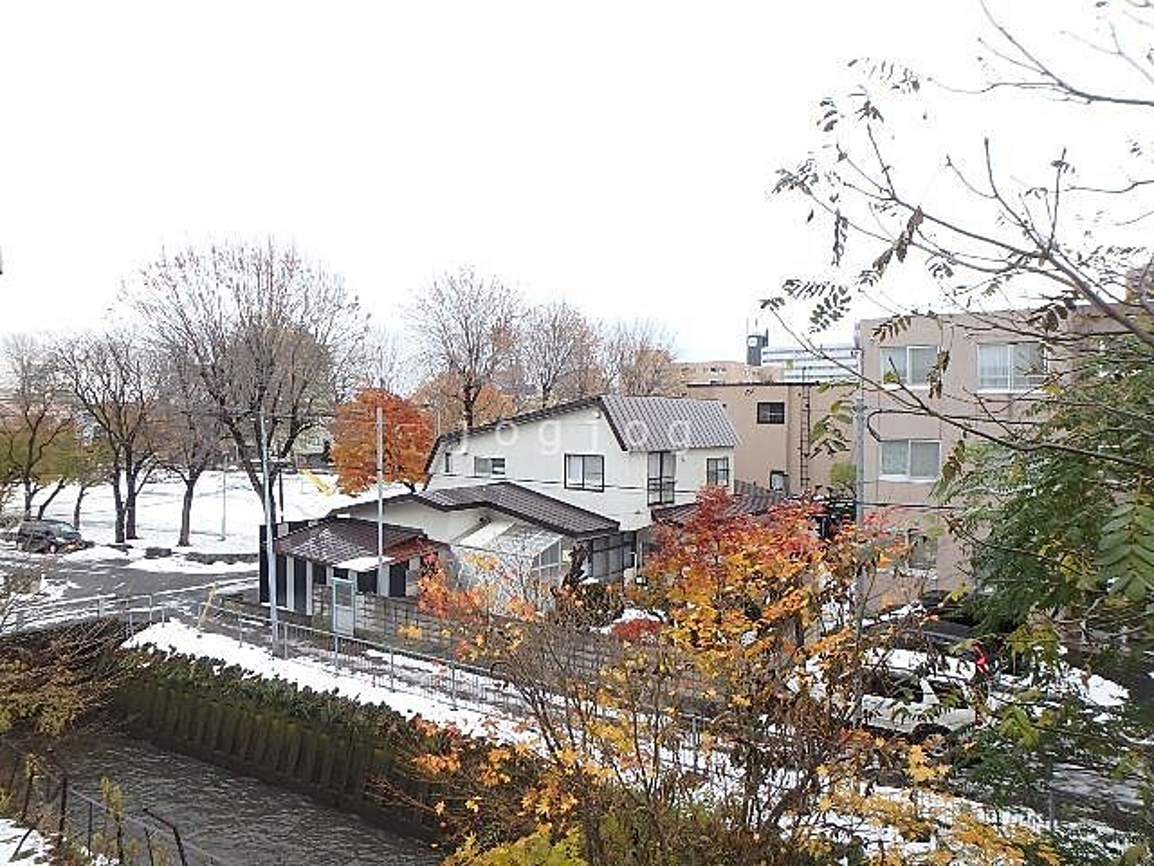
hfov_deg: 79.0
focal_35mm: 21
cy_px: 433
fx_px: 700
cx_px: 577
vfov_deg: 63.4
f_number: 3.5
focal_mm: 3.7
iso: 125
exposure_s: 1/125
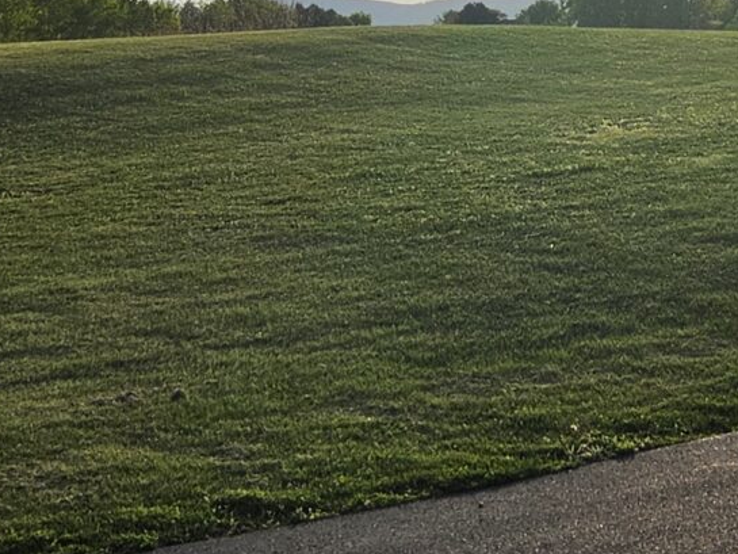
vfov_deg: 13.1
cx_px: 635
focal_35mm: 108
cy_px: -245
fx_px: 2303
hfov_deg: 18.0
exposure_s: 1/7887
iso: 32
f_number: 1.8
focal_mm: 5.4
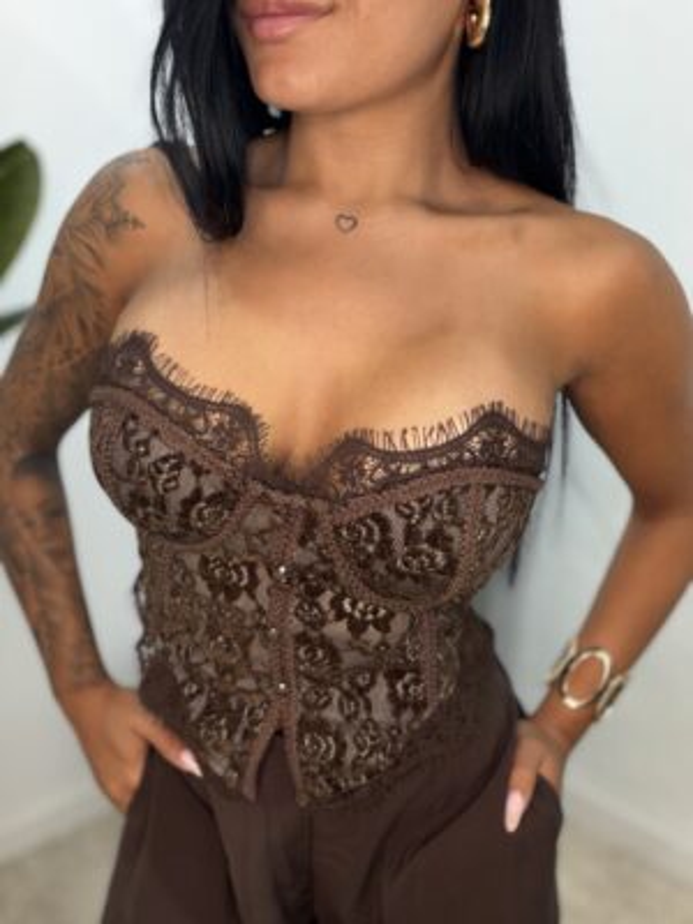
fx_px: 801
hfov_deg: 46.8
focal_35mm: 30
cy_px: 462
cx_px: 346
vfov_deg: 60.0
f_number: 1.9
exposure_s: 1/59
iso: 64
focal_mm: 2.71
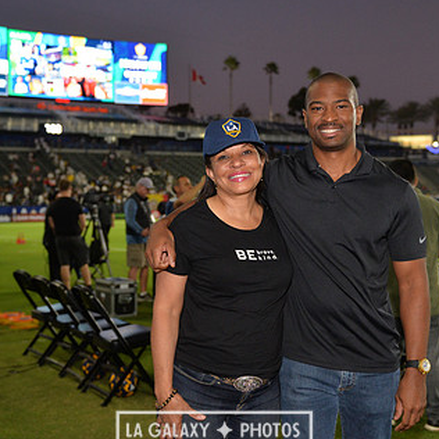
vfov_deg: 34.0
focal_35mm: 50
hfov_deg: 34.0
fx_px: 717
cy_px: 222
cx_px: 214
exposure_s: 1/1250
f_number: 2.8
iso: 1800
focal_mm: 32
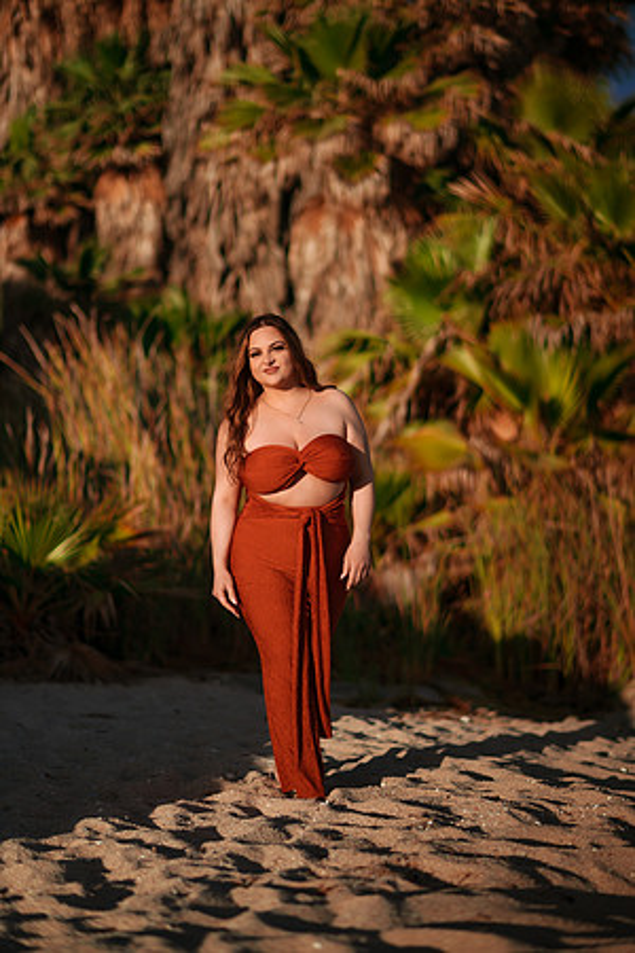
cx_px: 318
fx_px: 1534
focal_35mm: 58
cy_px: 476
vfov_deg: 34.5
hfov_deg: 23.4
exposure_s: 1/8000
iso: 50
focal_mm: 58
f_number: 1.4
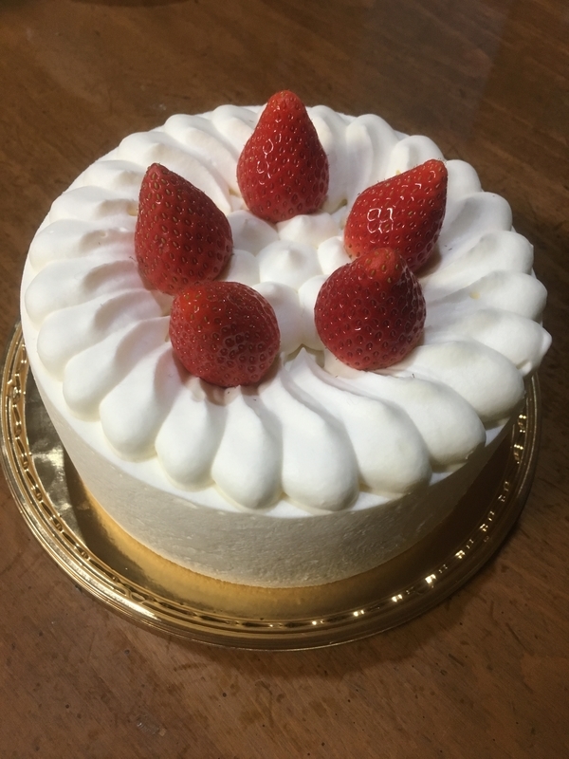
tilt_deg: -57.8
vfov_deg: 61.7
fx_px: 636
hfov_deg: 48.2
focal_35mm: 29
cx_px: 284
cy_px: 380
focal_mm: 4.15
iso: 125
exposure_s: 1/30
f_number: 2.2
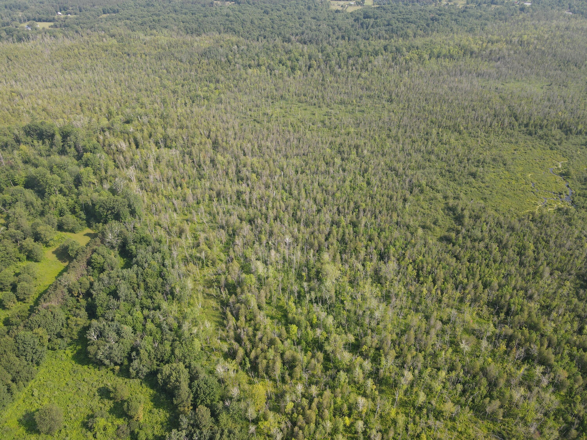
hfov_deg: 71.6
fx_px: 407
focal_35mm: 24
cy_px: 220
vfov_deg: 56.8
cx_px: 294
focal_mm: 4.5
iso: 100
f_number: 2.8
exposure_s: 1/240
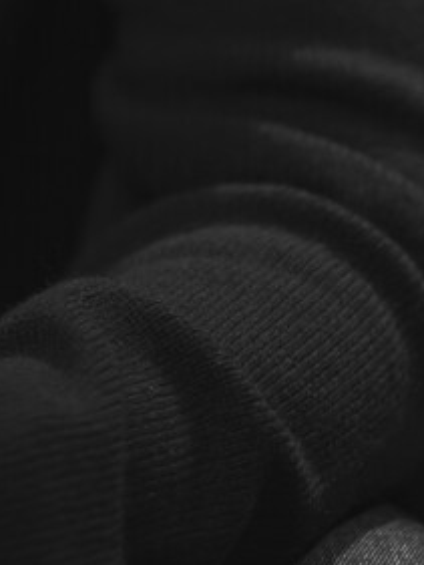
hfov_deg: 3.8
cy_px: -657
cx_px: -414
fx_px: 6413
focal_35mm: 393
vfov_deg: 4.9
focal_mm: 85
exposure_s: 1/160
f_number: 1.4
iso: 100
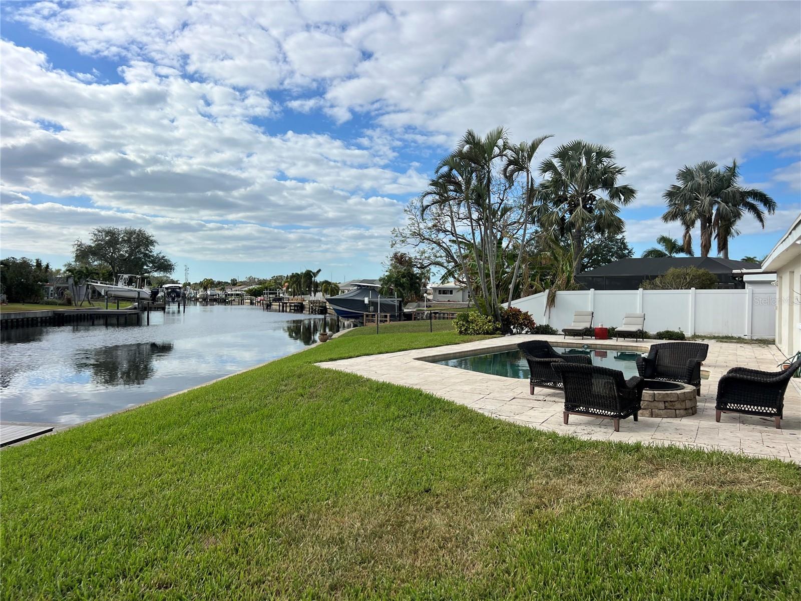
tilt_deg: -0.9
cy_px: 300
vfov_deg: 53.1
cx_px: 400
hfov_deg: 67.3
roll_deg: -0.6
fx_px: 602
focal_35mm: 26
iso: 50
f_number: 1.5
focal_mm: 5.7
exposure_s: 1/6579
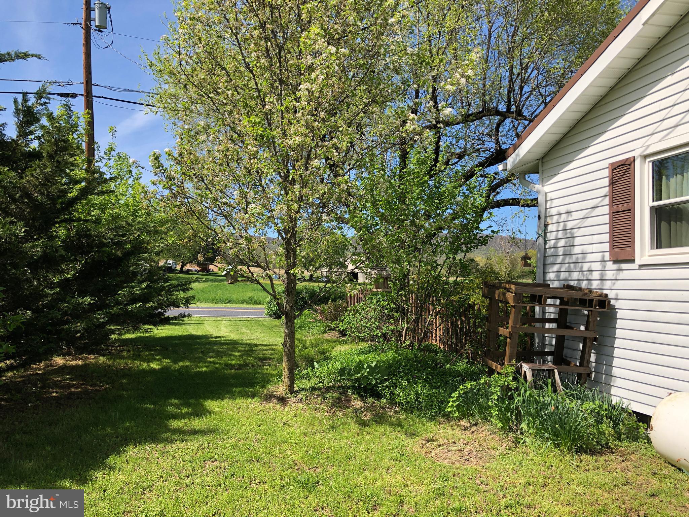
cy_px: 258
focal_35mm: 28
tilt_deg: +3.8
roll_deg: -0.6
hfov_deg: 63.4
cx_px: 344
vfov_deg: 49.7
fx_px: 557
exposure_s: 1/1000
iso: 20
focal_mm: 3.99
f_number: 1.8
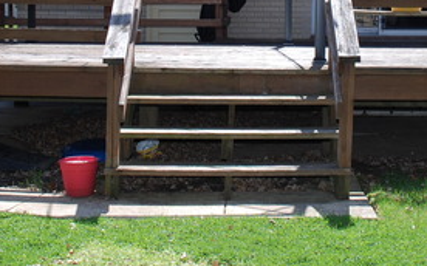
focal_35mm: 78
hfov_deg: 26.5
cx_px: 237
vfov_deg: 16.3
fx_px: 907
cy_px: -11
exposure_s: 1/250
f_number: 8
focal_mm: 22
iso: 220
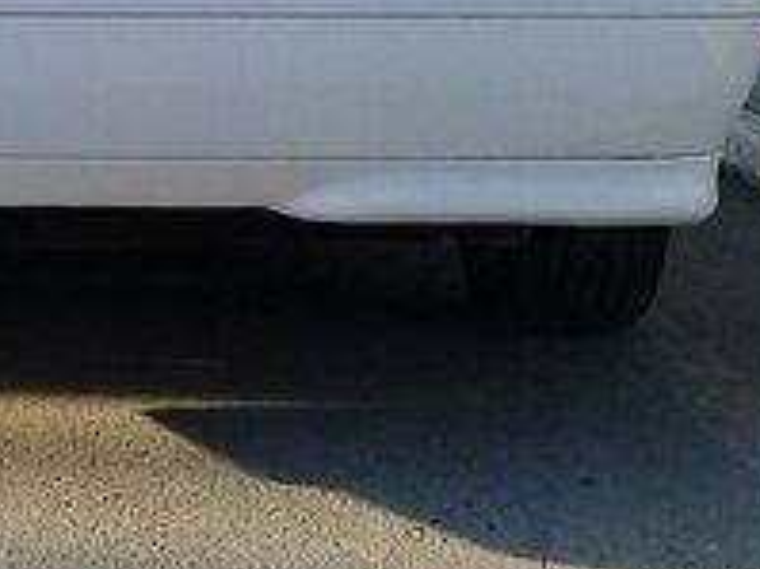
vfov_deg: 13.7
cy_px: -200
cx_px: 57
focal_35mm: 103
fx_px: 2260
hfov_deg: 18.7
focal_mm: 3.3
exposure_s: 1/427
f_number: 2.2
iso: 50
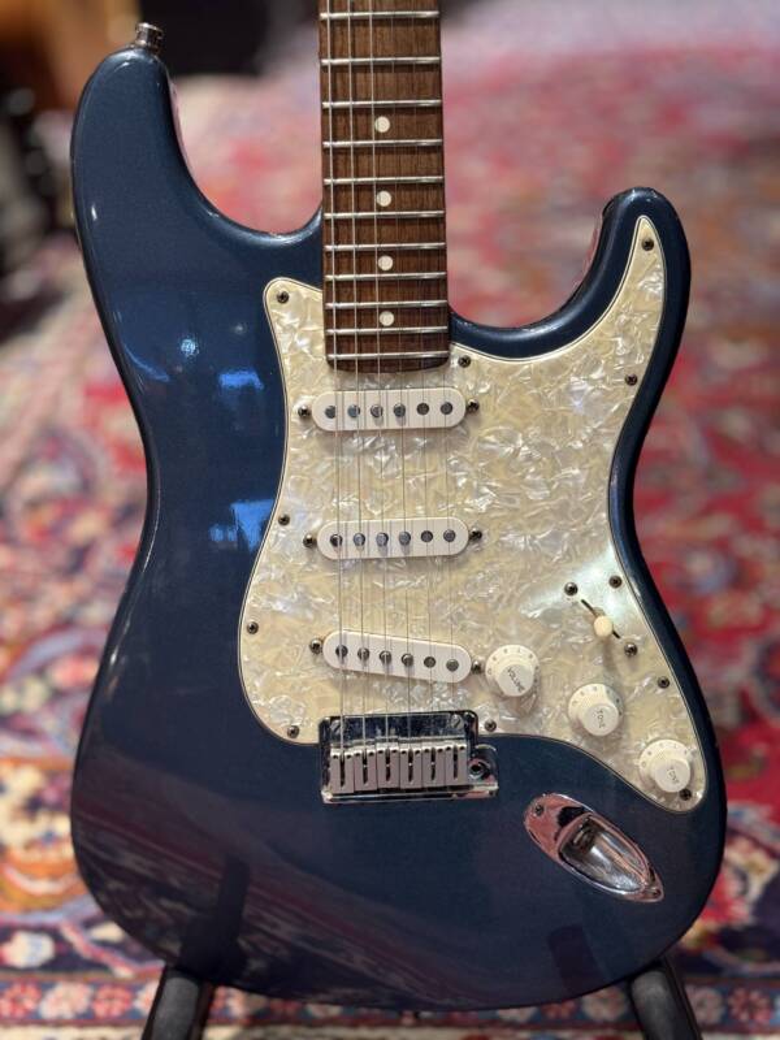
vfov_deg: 39.7
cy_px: 520
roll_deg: +2.7
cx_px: 390
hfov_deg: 30.3
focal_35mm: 48
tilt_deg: -28.1
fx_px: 1442
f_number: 1.78
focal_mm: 6.76
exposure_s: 1/40
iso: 250
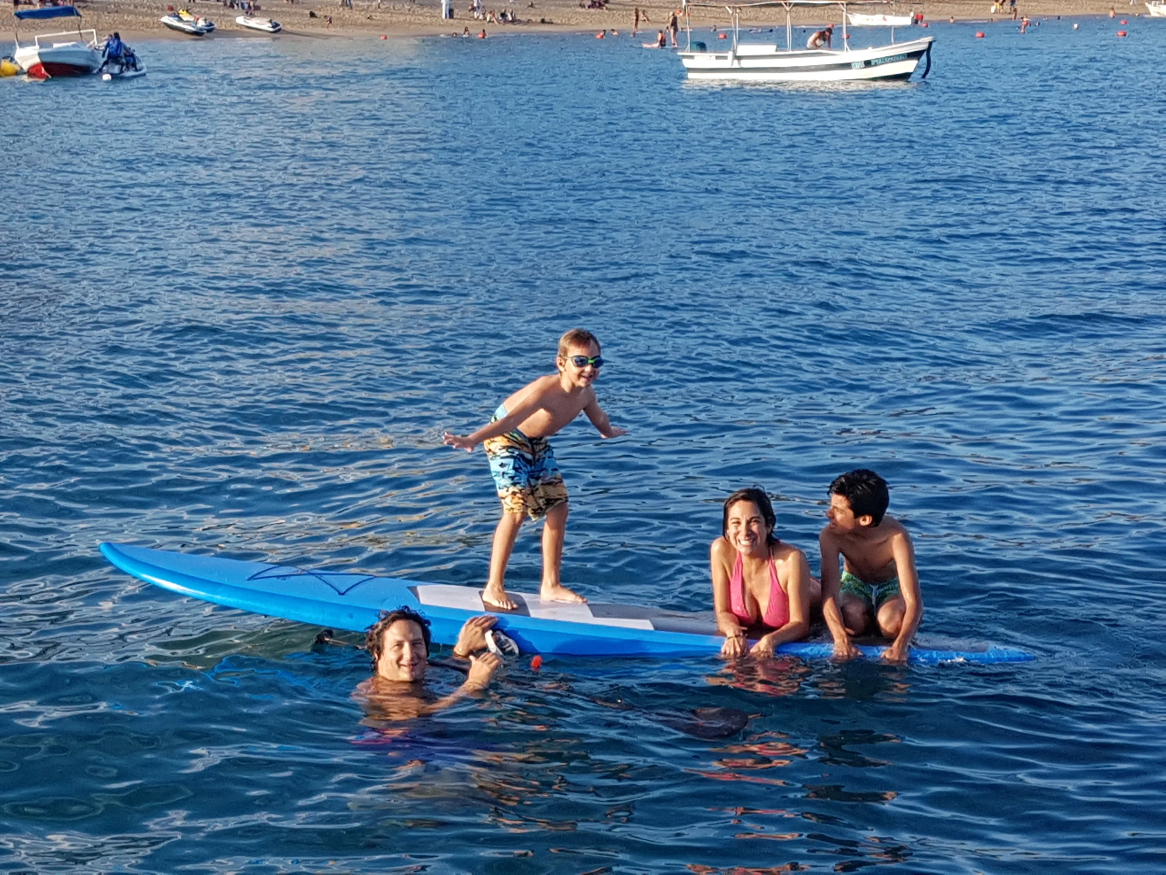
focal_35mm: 26
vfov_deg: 53.1
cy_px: 438
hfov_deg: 67.3
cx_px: 583
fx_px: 876
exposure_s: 1/962
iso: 50
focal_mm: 4.2
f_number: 1.7
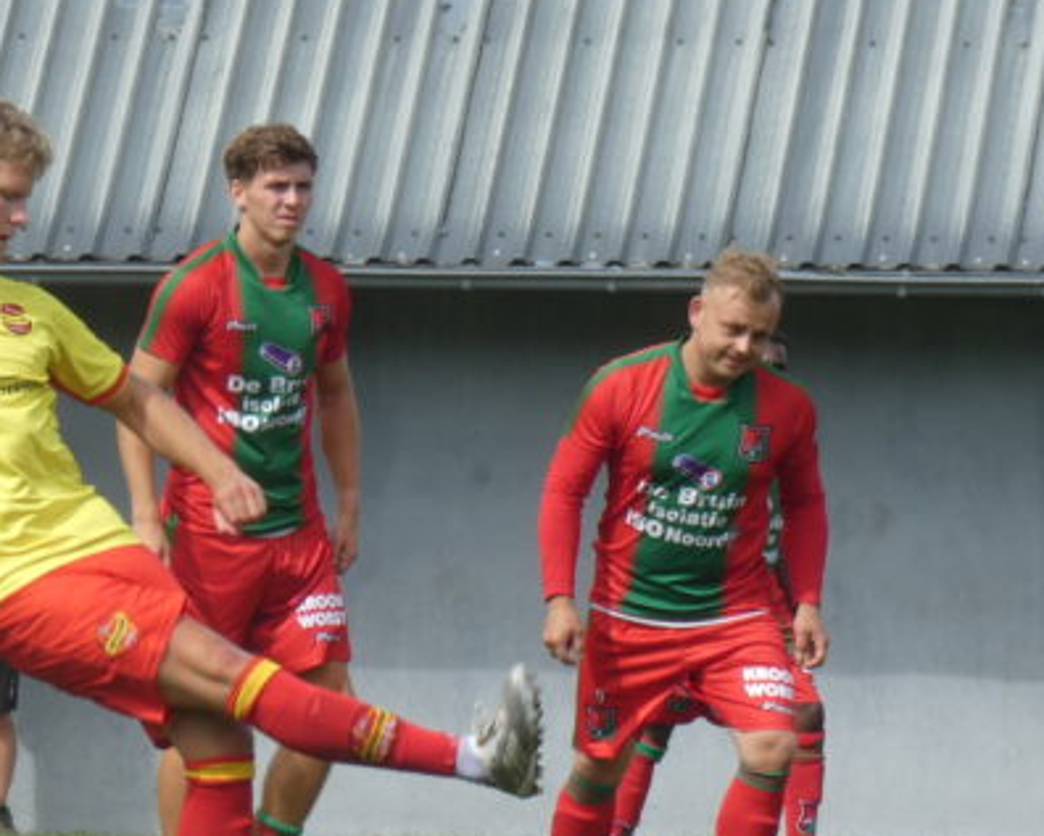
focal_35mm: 689
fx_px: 21294
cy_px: 662
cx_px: 285
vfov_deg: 2.2
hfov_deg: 2.8
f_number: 5.5
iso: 80
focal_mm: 52.2
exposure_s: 1/250
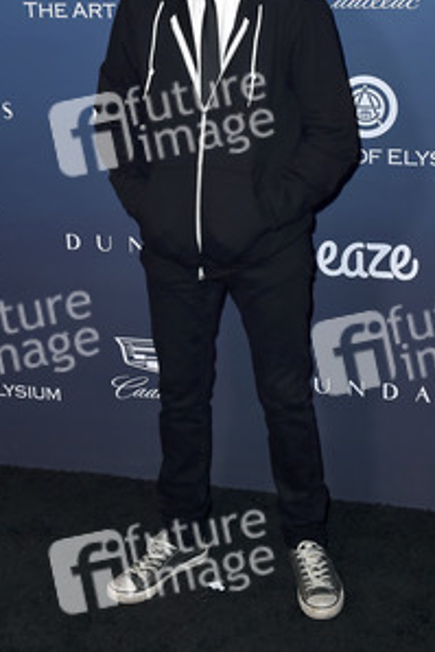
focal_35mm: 59
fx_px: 1068
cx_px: 226
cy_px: 234
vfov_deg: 33.7
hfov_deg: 23.0
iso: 250
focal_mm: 44
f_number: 5.6
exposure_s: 1/250
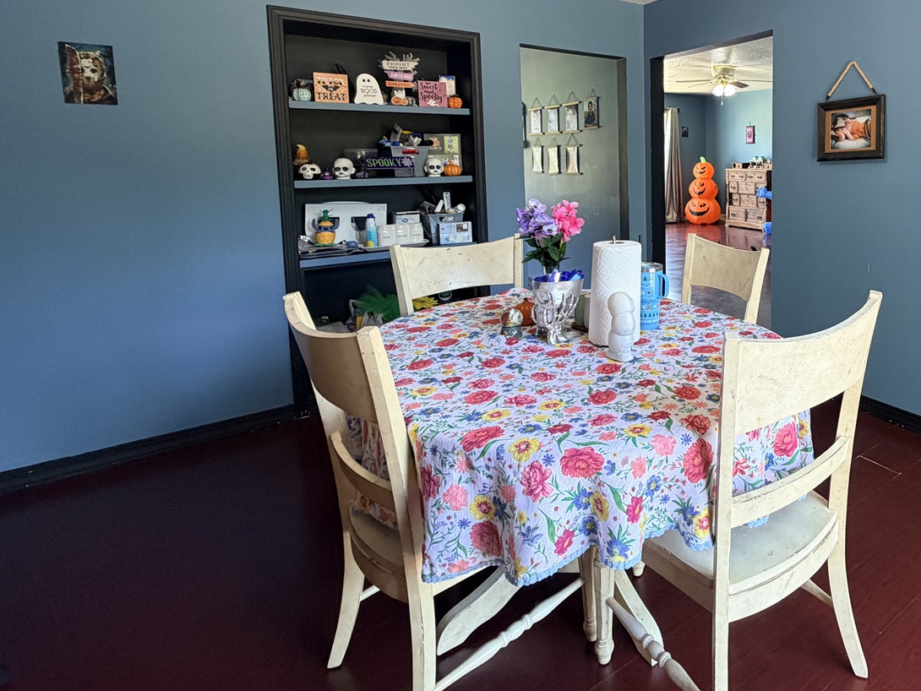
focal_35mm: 22
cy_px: 205
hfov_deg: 69.7
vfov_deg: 59.0
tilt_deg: -5.5
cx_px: 722
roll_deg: +0.1
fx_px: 585
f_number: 2.2
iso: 200
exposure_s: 1/60
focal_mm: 2.22
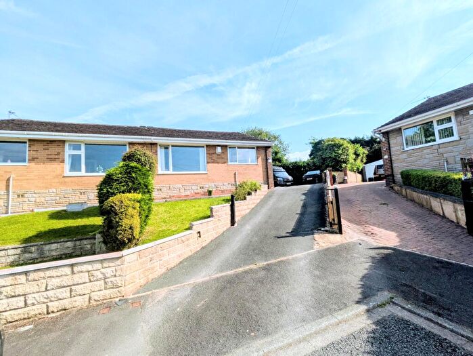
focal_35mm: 14
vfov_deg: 85.7
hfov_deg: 102.0
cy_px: 178
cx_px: 236
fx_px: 191
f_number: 2.2
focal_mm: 1.83
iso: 51
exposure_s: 1/1965
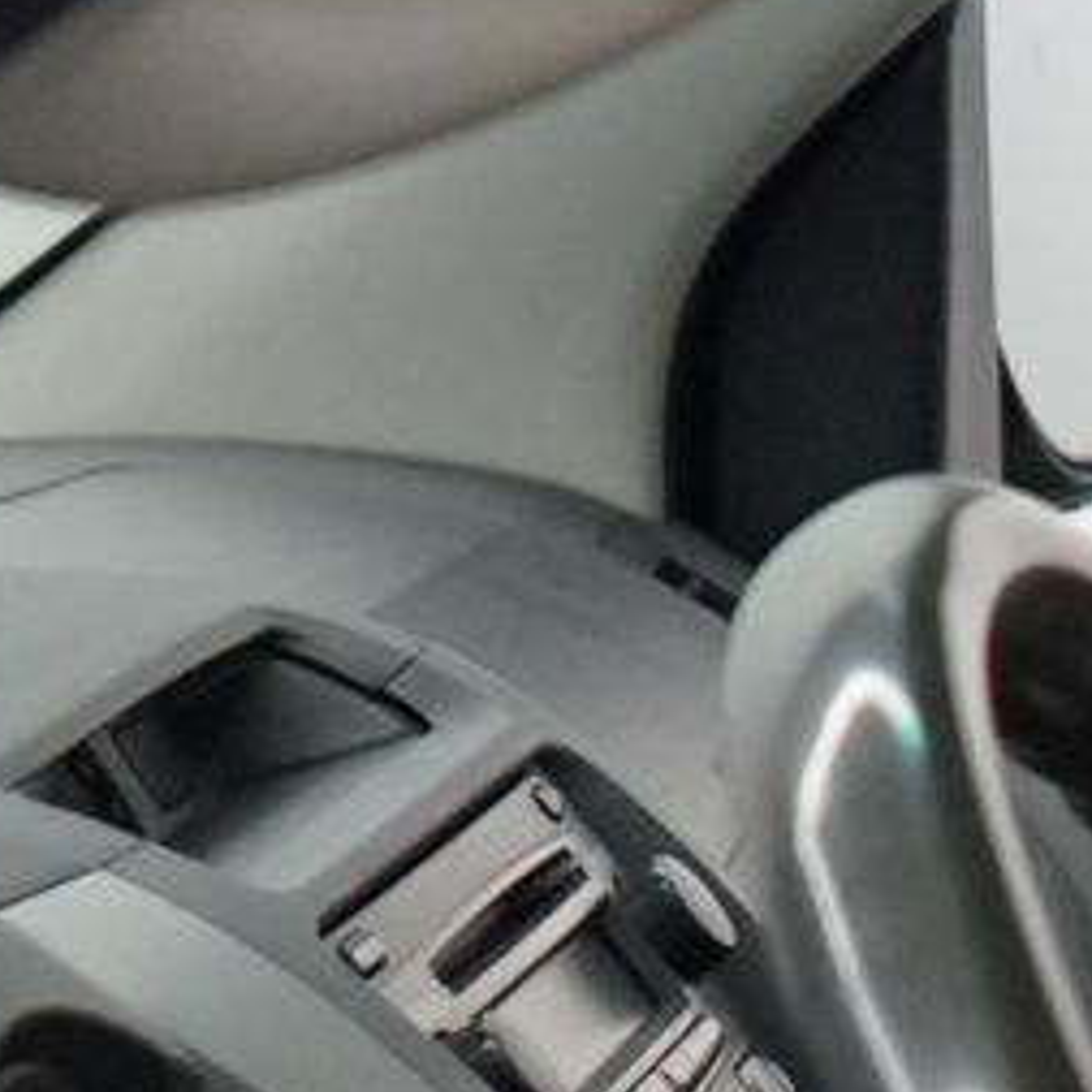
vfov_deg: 7.2
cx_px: 3949
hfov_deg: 6.4
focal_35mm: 235
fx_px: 8387
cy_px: 2018
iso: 1600
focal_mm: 28
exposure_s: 1/160
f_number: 3.5
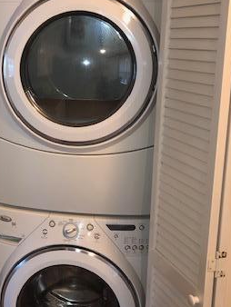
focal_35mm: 53
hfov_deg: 26.5
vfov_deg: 36.1
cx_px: 18
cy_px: 137
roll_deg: -1.0
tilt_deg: -9.8
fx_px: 471
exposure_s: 1/15
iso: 80
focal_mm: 3.99
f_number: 1.8
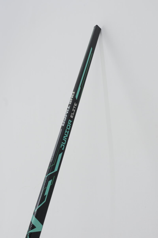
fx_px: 197
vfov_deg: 61.9
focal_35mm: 30
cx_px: 79
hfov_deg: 43.6
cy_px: 119
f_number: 8
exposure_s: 1/160
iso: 125
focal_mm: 20
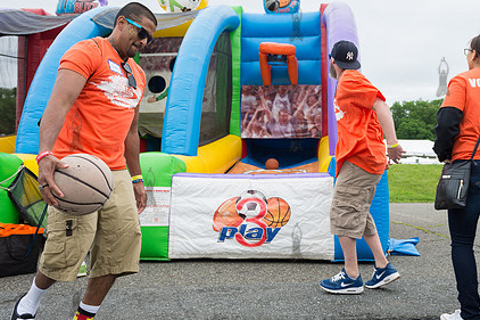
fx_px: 440
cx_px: 296
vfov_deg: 39.8
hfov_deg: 56.6
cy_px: 132
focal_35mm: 33
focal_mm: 24
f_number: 5
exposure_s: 1/400
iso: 200
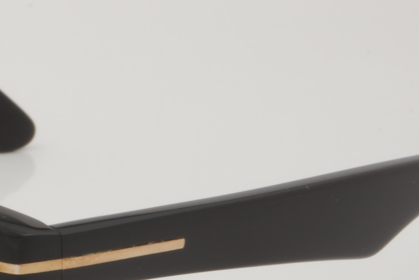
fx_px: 2561
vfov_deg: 6.2
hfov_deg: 9.2
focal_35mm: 220
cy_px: 249
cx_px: -76
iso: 100
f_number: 32
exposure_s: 1/3
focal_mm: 50
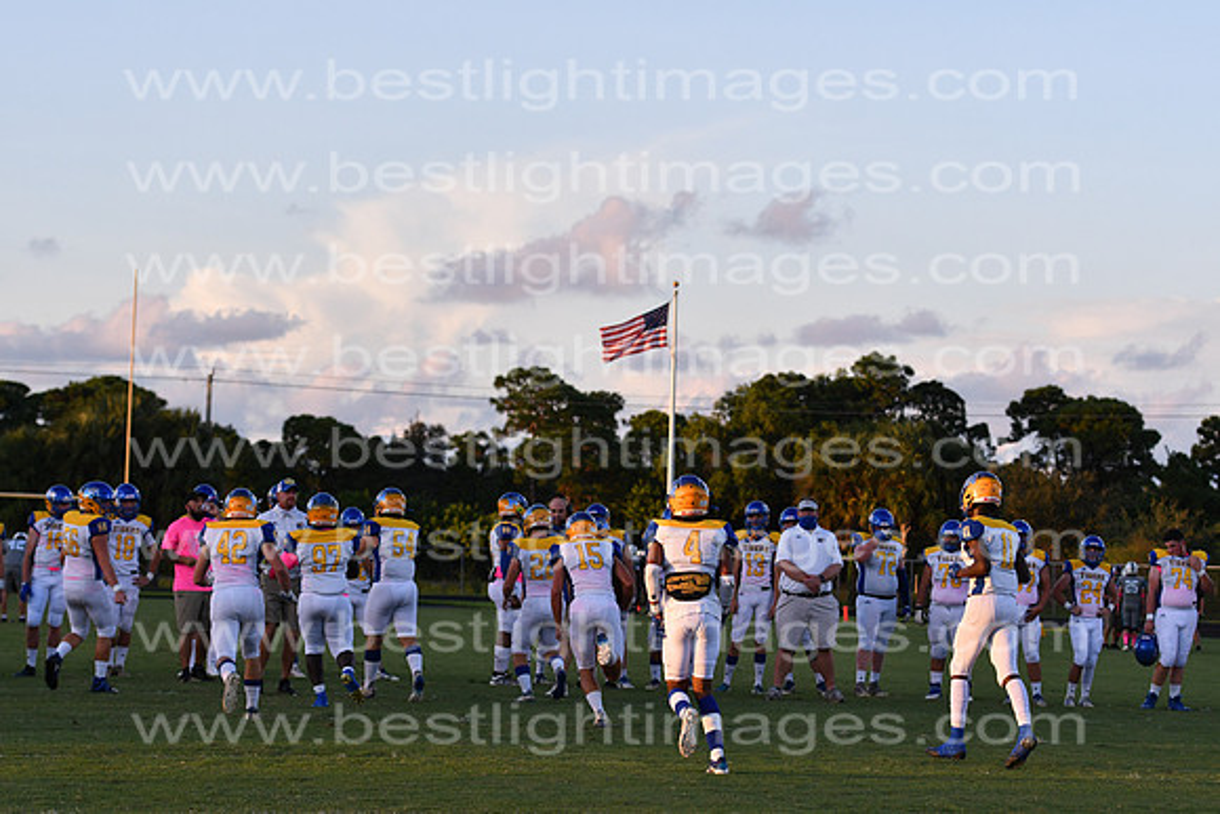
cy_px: 407
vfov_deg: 13.0
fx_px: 3559
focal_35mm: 105
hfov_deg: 19.5
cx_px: 610
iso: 640
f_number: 4
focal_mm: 70
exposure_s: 1/2500
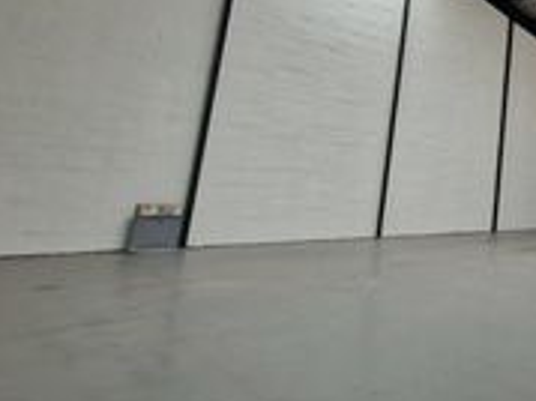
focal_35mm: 29
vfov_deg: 46.5
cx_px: 569
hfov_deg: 47.5
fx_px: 449
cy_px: 102
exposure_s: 1/100
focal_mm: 2.2
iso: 100
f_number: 2.2
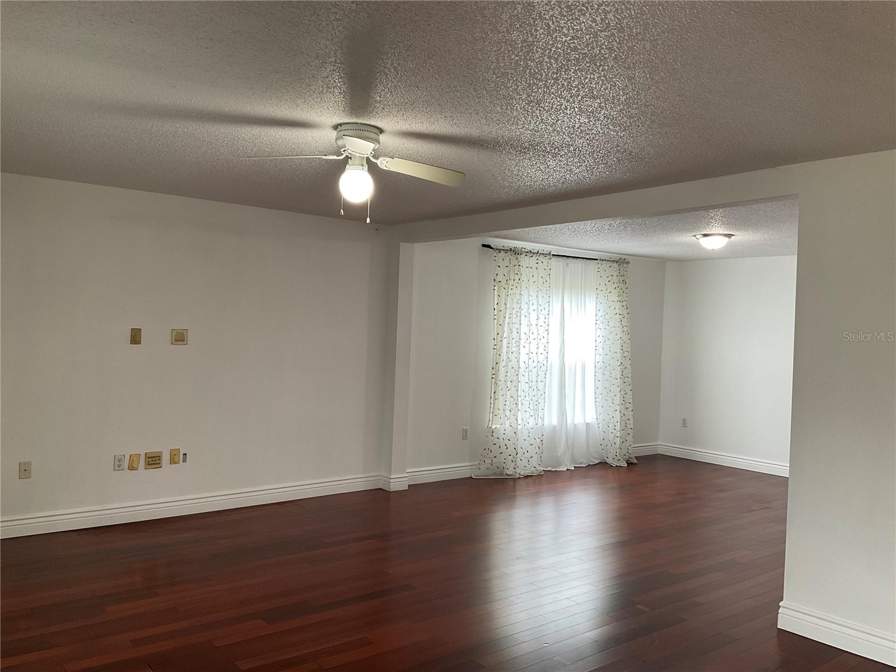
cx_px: 448
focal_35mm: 29
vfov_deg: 48.2
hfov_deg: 61.7
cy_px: 336
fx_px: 751
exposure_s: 1/60
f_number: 1.8
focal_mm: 3
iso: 40
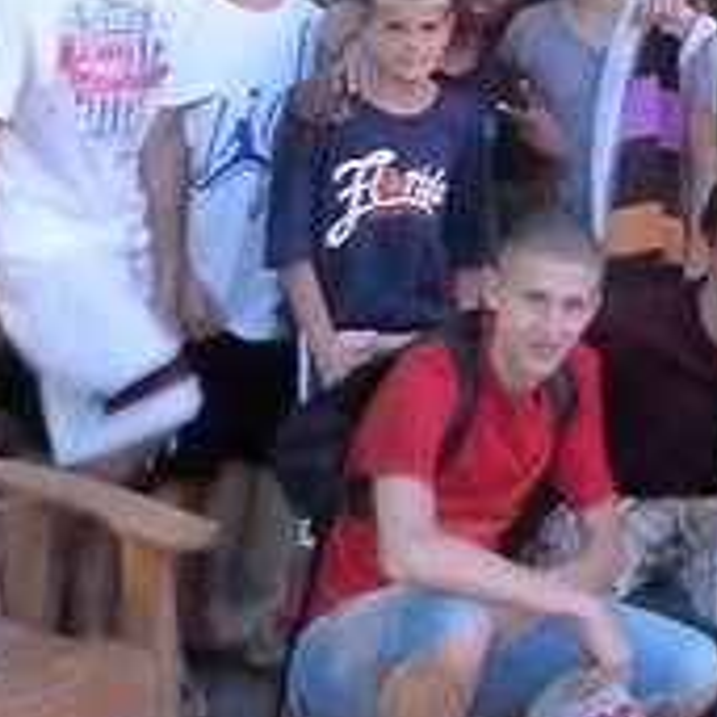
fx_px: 2484
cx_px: 1048
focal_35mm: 106
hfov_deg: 15.3
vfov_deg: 15.9
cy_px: -122
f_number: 3
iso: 3200
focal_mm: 5.8
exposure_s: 1/30
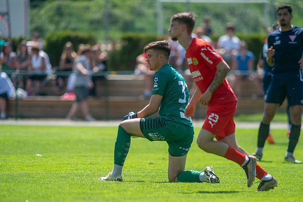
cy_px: 101
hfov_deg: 4.7
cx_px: 152
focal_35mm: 441
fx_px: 3706
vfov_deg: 3.1
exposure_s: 1/2000
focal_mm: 420
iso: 320
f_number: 4
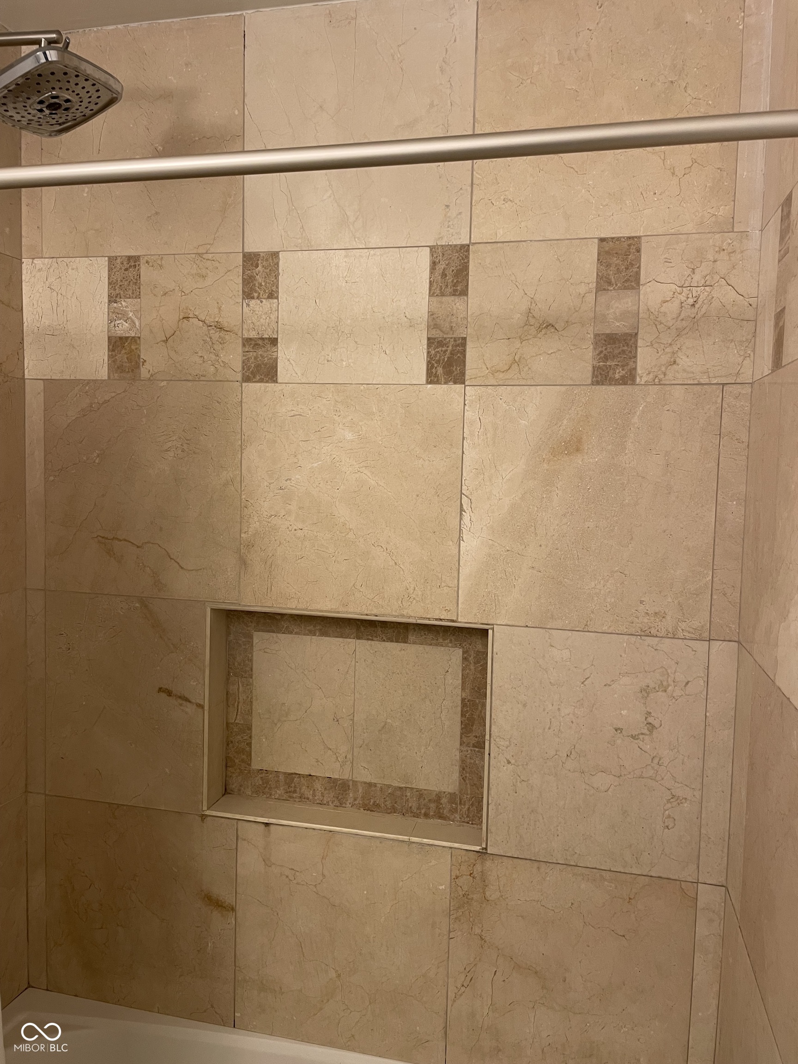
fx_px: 799
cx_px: 399
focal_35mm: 26
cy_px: 532
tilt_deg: -3.2
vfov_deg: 67.3
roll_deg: -1.1
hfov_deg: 53.1
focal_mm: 4.2
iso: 80
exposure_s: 1/60
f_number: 1.6
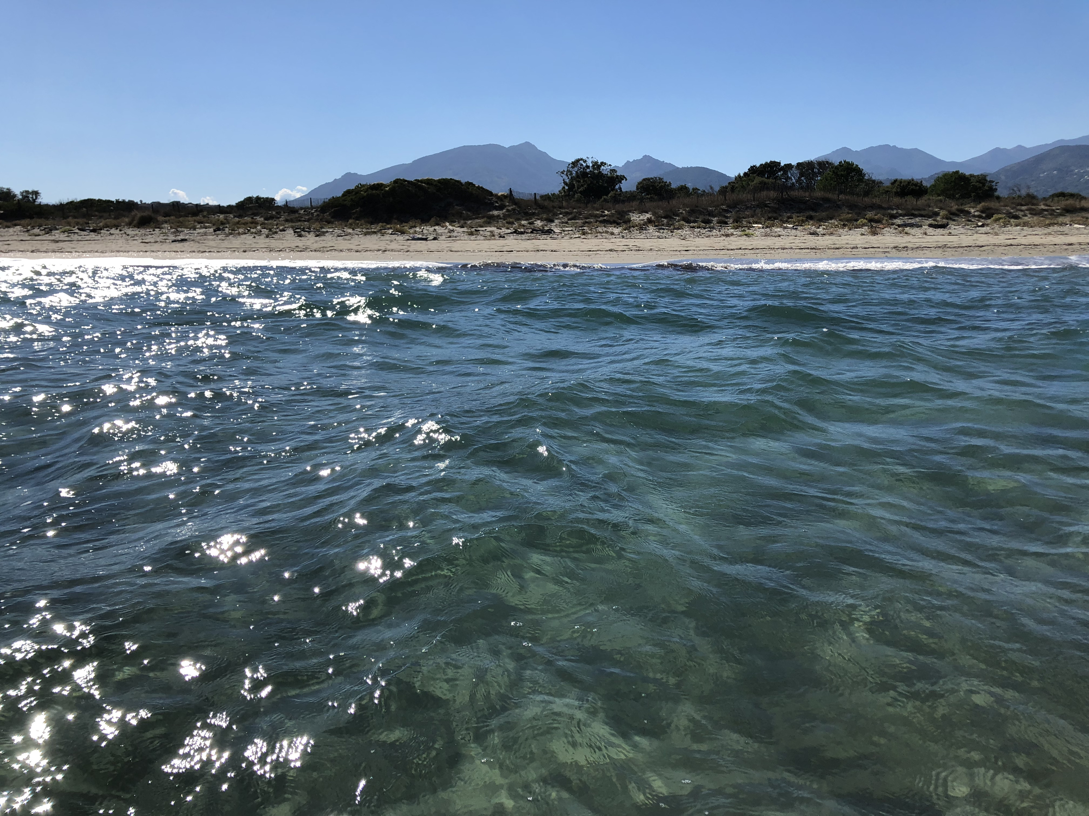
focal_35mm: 28
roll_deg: +0.2
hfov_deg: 63.4
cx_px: 544
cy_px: 408
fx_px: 881
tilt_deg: -13.3
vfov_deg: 49.7
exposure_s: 1/3003
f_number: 1.8
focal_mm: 4
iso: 20
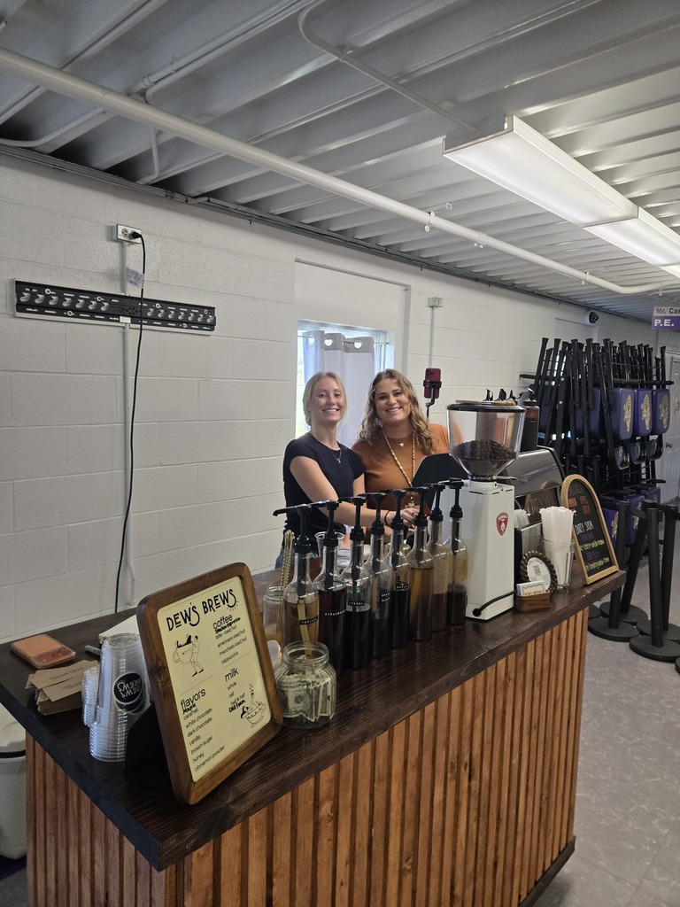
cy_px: 454
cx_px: 340
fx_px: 602
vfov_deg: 73.9
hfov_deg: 58.9
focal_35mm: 23
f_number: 1.8
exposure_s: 1/120
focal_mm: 5.4
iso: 125
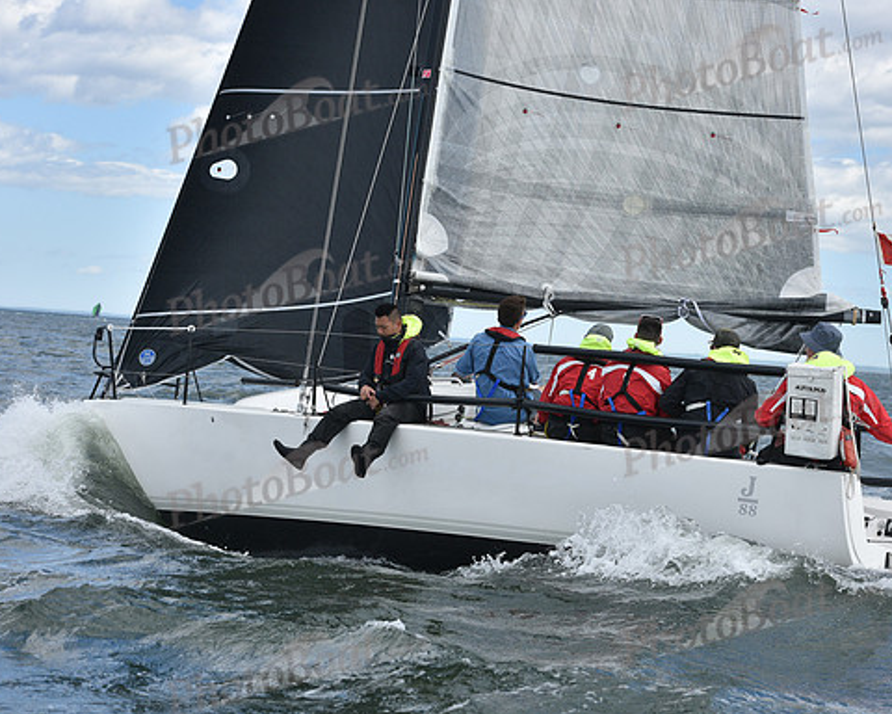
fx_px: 2693
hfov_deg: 18.8
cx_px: 526
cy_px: 358
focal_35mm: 102
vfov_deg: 15.1
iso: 320
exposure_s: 1/1250
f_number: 6.3
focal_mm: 90
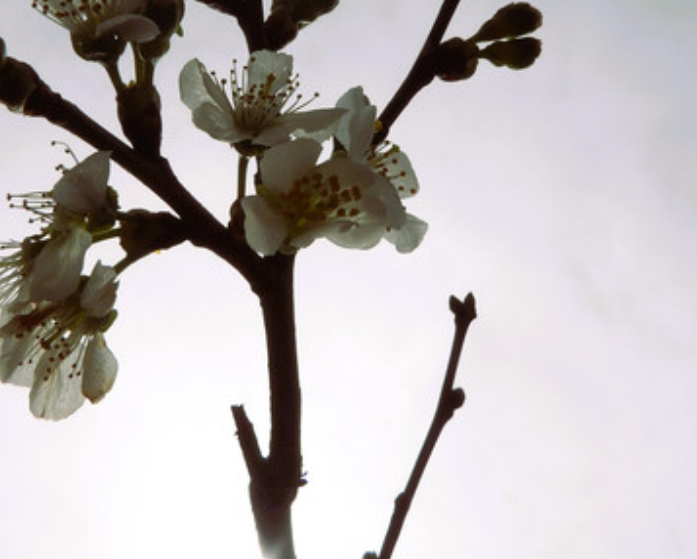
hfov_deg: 43.6
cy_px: 96
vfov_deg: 34.4
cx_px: 283
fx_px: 867
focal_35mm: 42
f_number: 7.4
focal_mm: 4.3
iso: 100
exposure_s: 1/1166
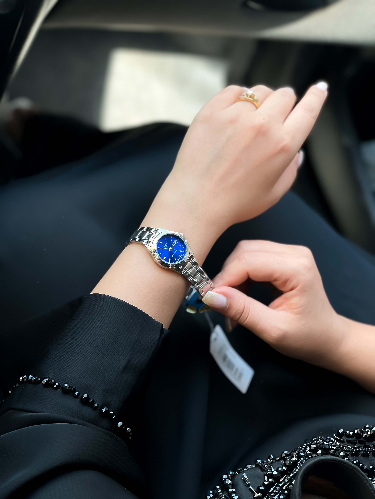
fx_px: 751
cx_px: 188
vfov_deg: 36.8
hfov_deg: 28.0
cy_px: 250
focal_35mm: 52
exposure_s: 1/120
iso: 50
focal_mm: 6
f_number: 2
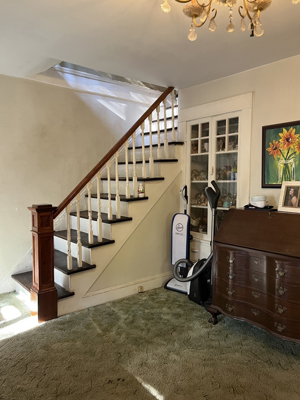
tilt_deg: -5.3
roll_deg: +2.7
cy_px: 200
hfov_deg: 53.1
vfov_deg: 67.3
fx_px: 300
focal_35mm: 26
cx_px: 150
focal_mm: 5.1
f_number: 1.6
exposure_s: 1/60
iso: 320
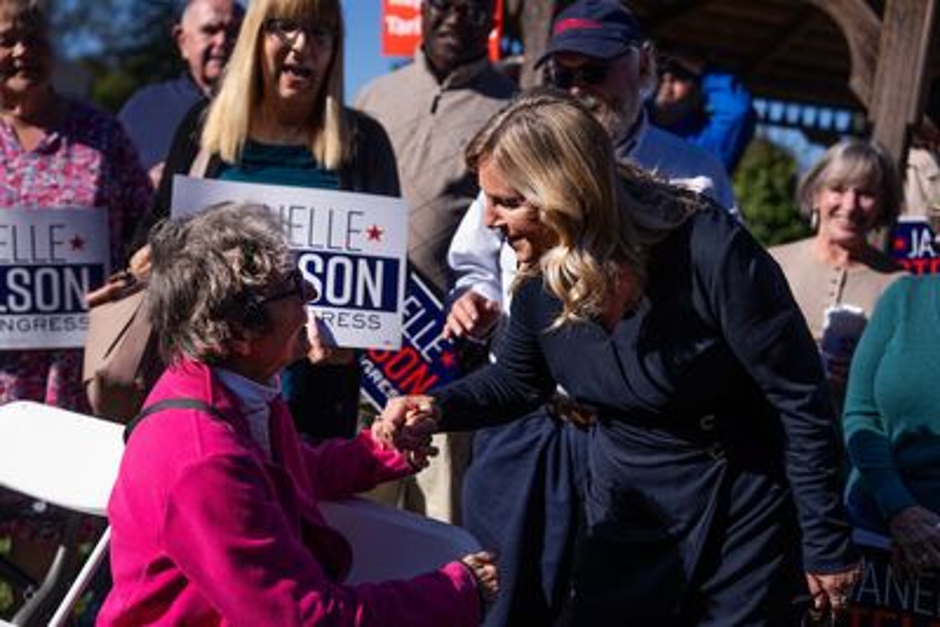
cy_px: 314
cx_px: 470
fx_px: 1280
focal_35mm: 49
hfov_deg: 40.3
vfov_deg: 27.5
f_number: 2.8
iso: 100
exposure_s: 1/2500
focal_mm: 49
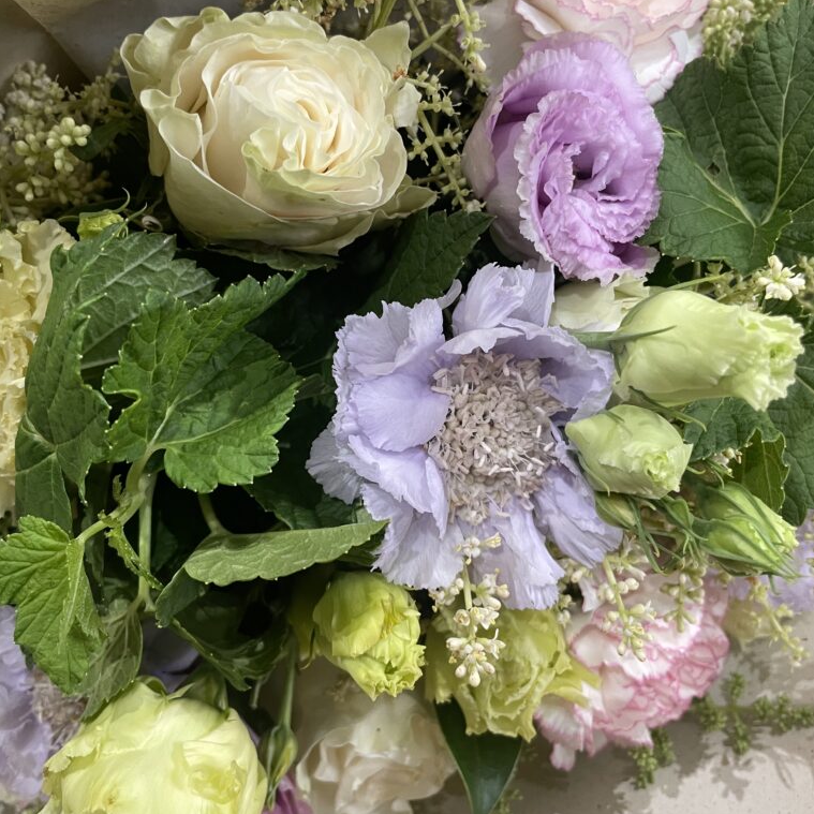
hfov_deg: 52.5
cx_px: 375
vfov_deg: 52.5
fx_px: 825
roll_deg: +23.0
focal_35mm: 31
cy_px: 405
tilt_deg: -35.1
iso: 200
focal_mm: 4.2
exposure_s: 1/50
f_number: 1.6
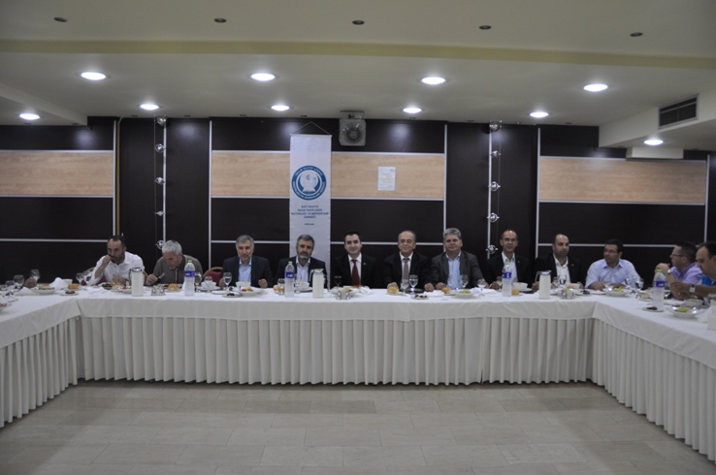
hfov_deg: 67.5
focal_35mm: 27
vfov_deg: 47.8
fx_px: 536
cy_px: 238
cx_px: 358
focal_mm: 18
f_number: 4.5
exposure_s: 1/80
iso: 400
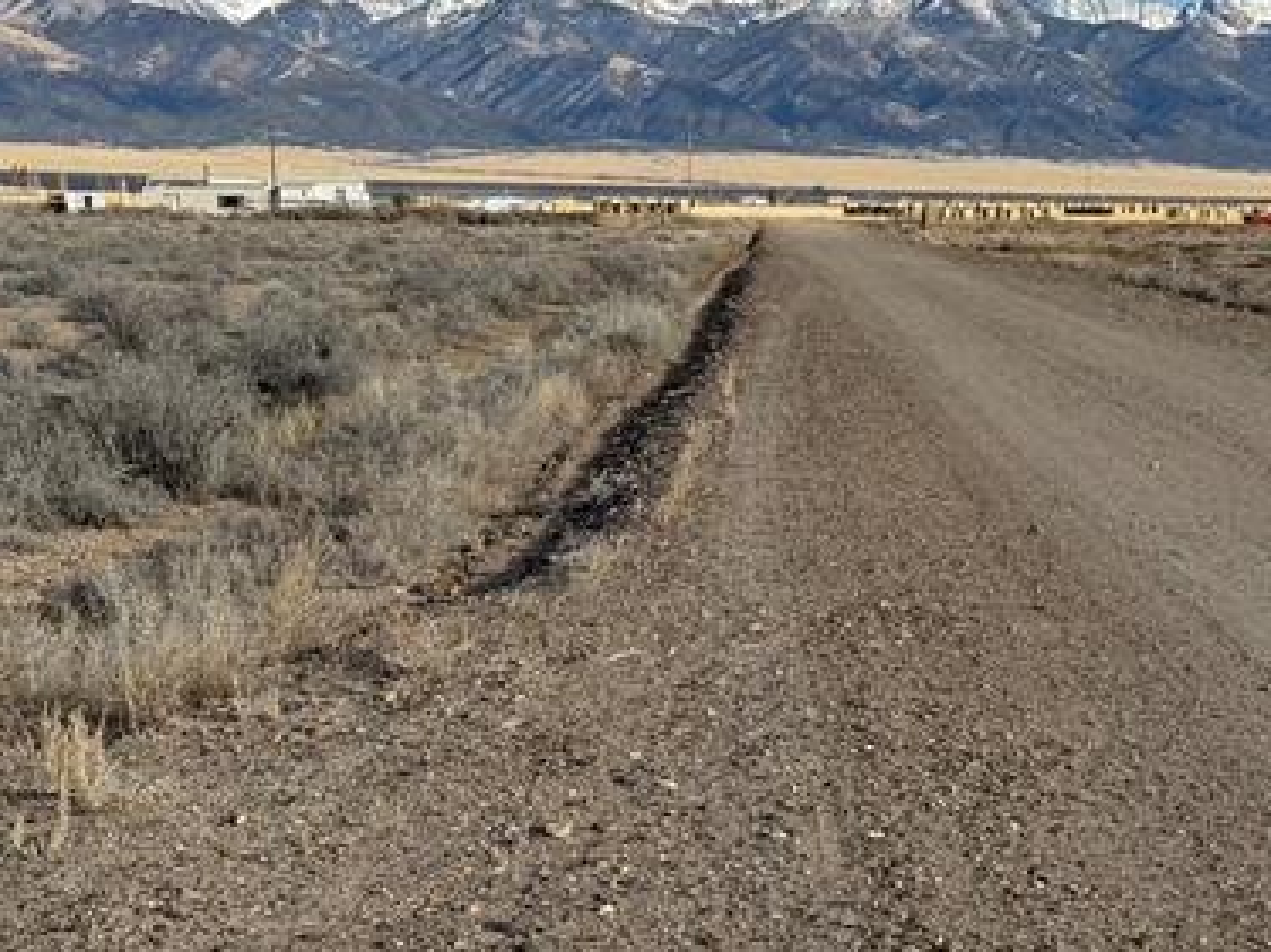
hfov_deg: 23.8
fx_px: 3010
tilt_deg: -5.8
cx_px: 593
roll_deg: -0.7
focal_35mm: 82
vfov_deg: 18.0
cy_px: 484
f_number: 1.78
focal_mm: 6.76
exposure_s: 1/3817
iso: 64
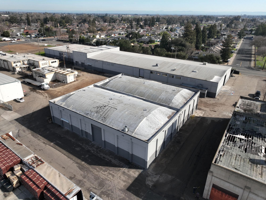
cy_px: 100
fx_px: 184
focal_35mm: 24
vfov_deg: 56.8
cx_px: 133
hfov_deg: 71.6
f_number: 2.8
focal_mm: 12.29
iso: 110
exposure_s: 1/120
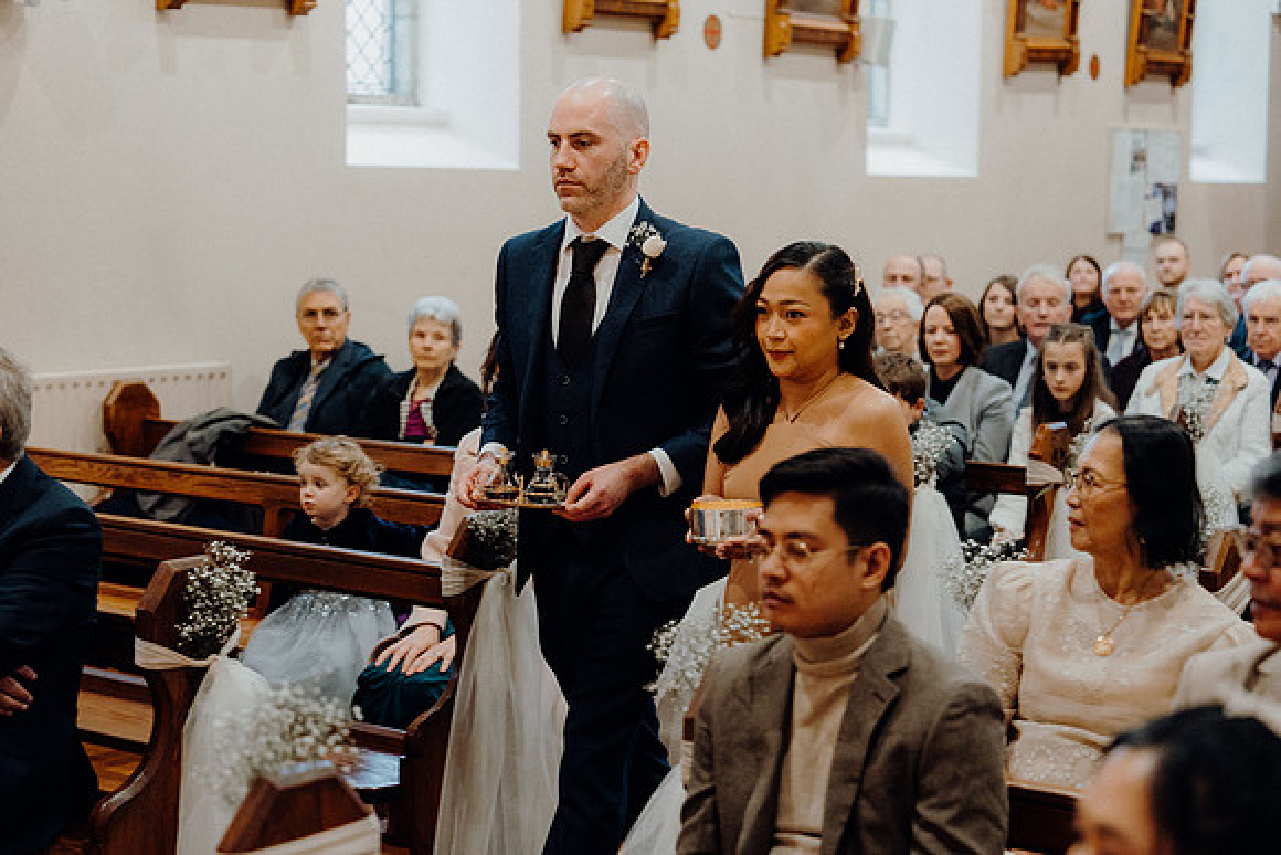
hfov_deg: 28.8
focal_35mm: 70
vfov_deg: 19.5
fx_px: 2491
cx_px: 640
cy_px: 428
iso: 3200
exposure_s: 1/160
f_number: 3.2
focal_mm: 70
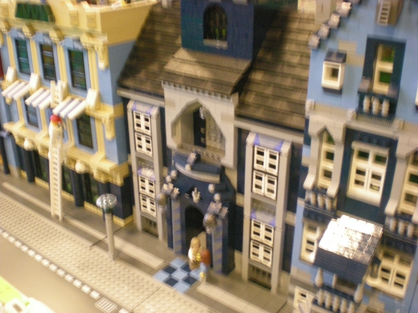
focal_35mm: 38
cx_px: 209
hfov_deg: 49.0
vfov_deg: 37.7
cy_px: 156
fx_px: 459
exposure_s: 1/5.6
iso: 400
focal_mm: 6.3
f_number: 3.1
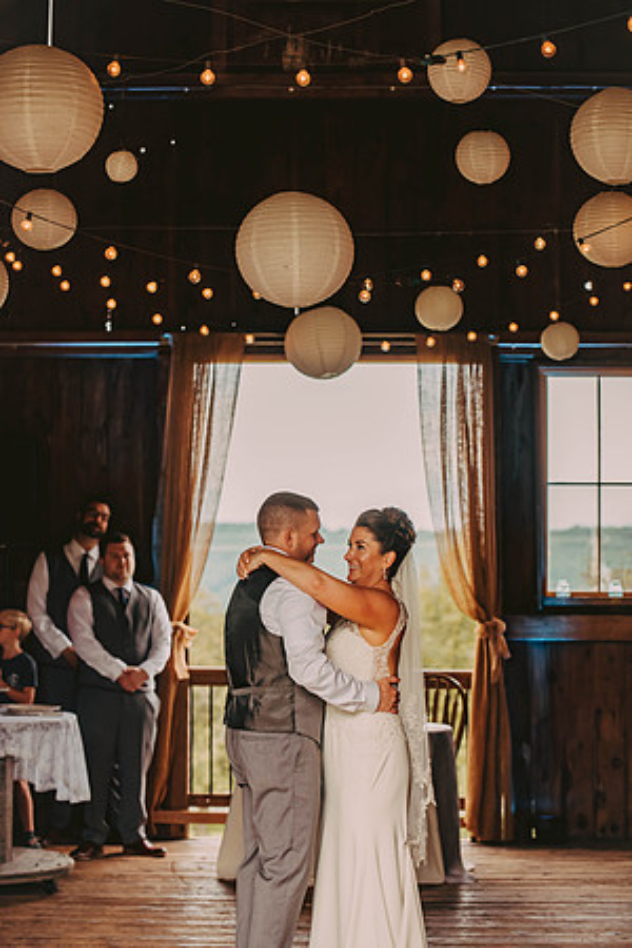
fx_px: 2054
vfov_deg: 26.0
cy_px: 474
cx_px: 316
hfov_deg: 17.5
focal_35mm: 78
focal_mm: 78
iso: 400
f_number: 2.8
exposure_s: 1/400
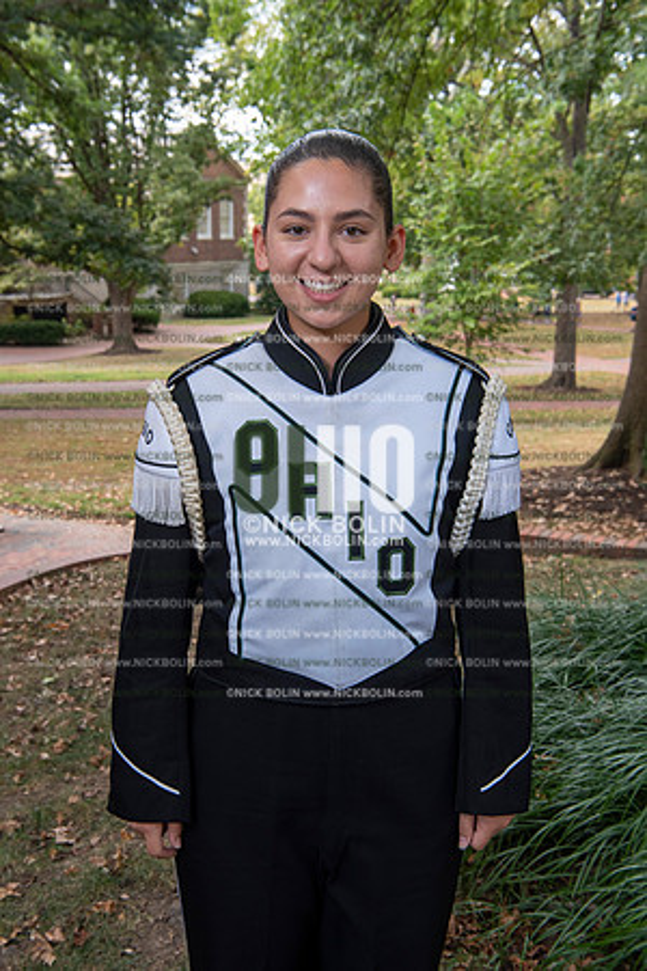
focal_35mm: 44
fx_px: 1186
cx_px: 324
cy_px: 486
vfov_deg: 44.5
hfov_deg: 30.5
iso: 500
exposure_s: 1/100
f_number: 8
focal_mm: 44
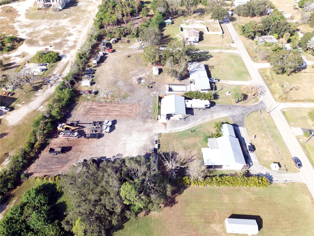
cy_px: 118
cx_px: 157
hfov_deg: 71.6
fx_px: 218
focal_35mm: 24
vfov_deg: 56.8
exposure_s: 1/40
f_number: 1.8
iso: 120
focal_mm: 8.7
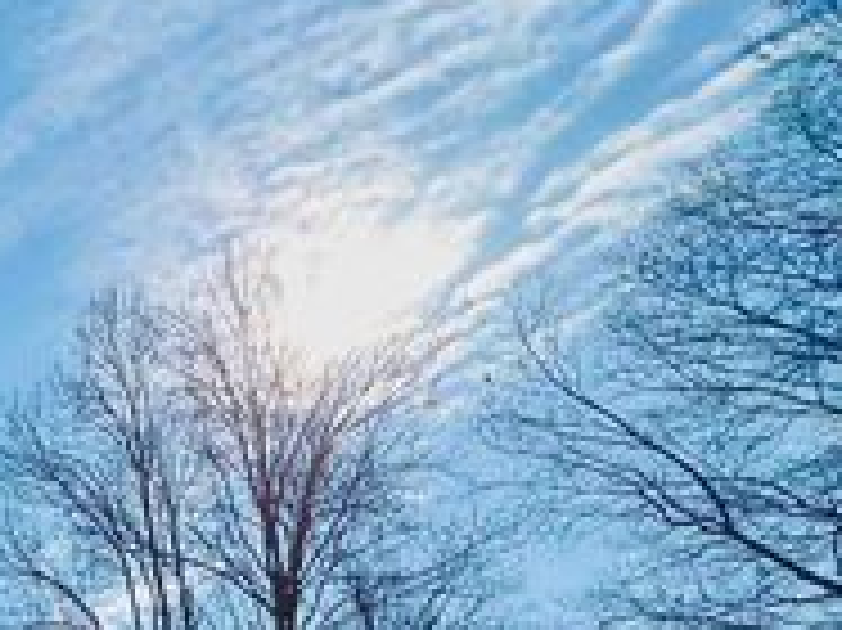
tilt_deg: +5.4
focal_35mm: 48
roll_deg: +0.7
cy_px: 958
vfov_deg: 23.7
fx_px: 1167
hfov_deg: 25.3
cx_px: -522
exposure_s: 1/1078
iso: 50
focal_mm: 2.22
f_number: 2.2
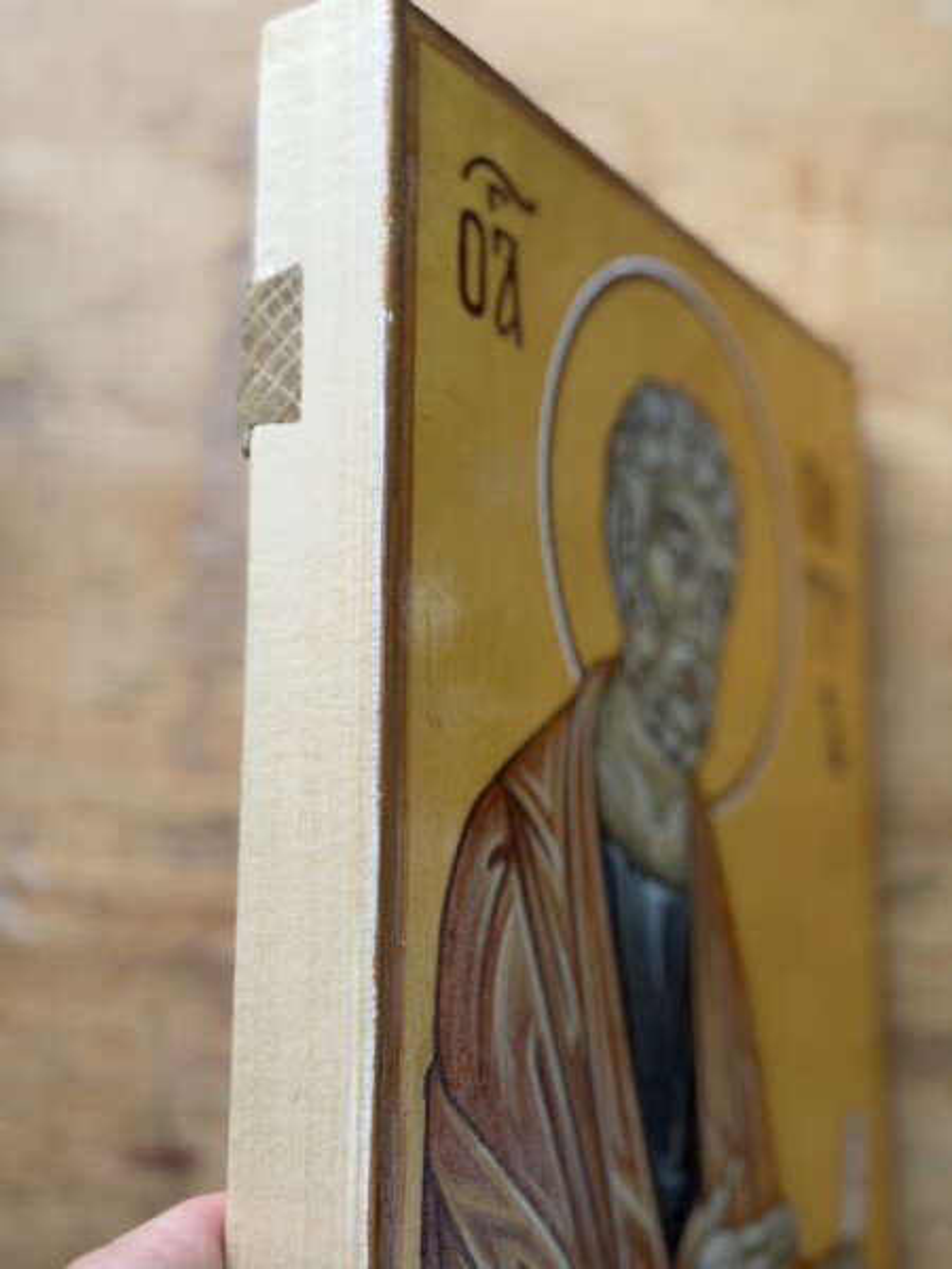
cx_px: 476
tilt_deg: -67.7
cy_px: 634
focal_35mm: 48
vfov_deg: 39.7
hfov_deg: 30.3
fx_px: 1760
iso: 50
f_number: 1.78
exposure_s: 1/208
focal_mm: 6.76
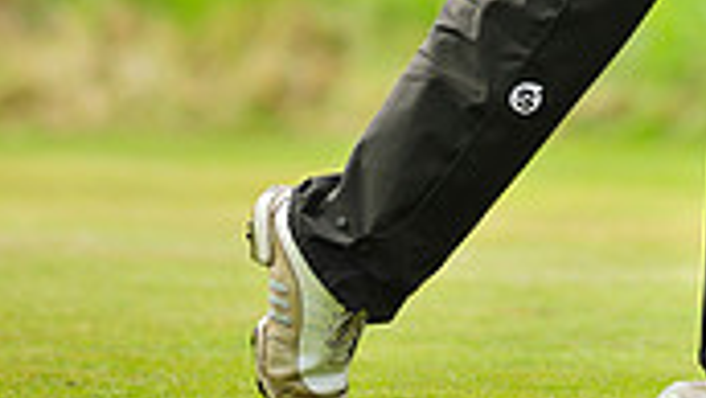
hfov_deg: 2.6
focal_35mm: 821
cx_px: 503
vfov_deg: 1.5
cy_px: -443
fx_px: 15379
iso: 800
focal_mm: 300
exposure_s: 1/4000
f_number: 4.5
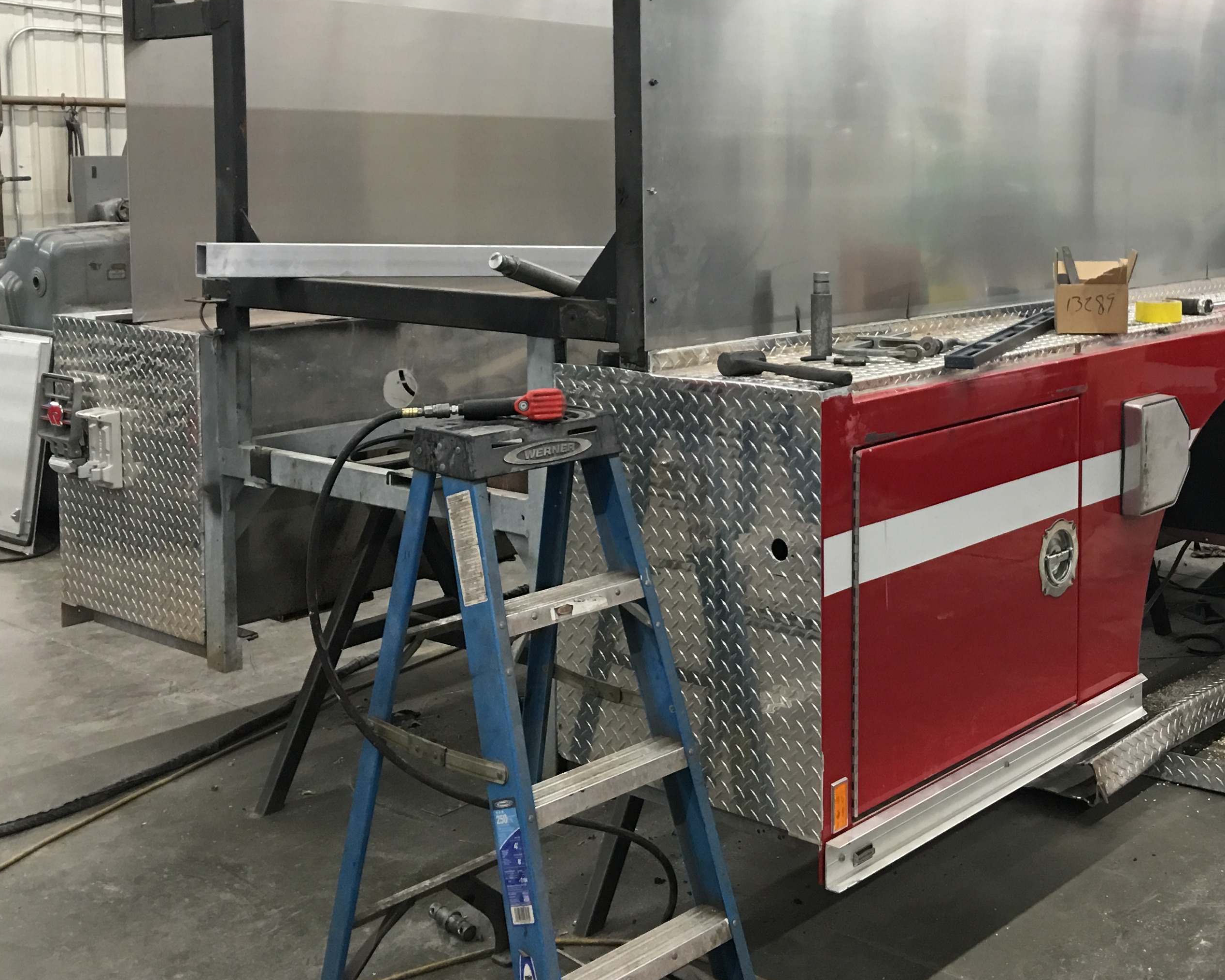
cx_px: 855
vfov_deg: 33.1
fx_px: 1632
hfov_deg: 40.4
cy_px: 307
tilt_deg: -3.9
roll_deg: +0.1
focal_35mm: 45
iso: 64
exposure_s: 1/15
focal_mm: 4.15
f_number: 2.2
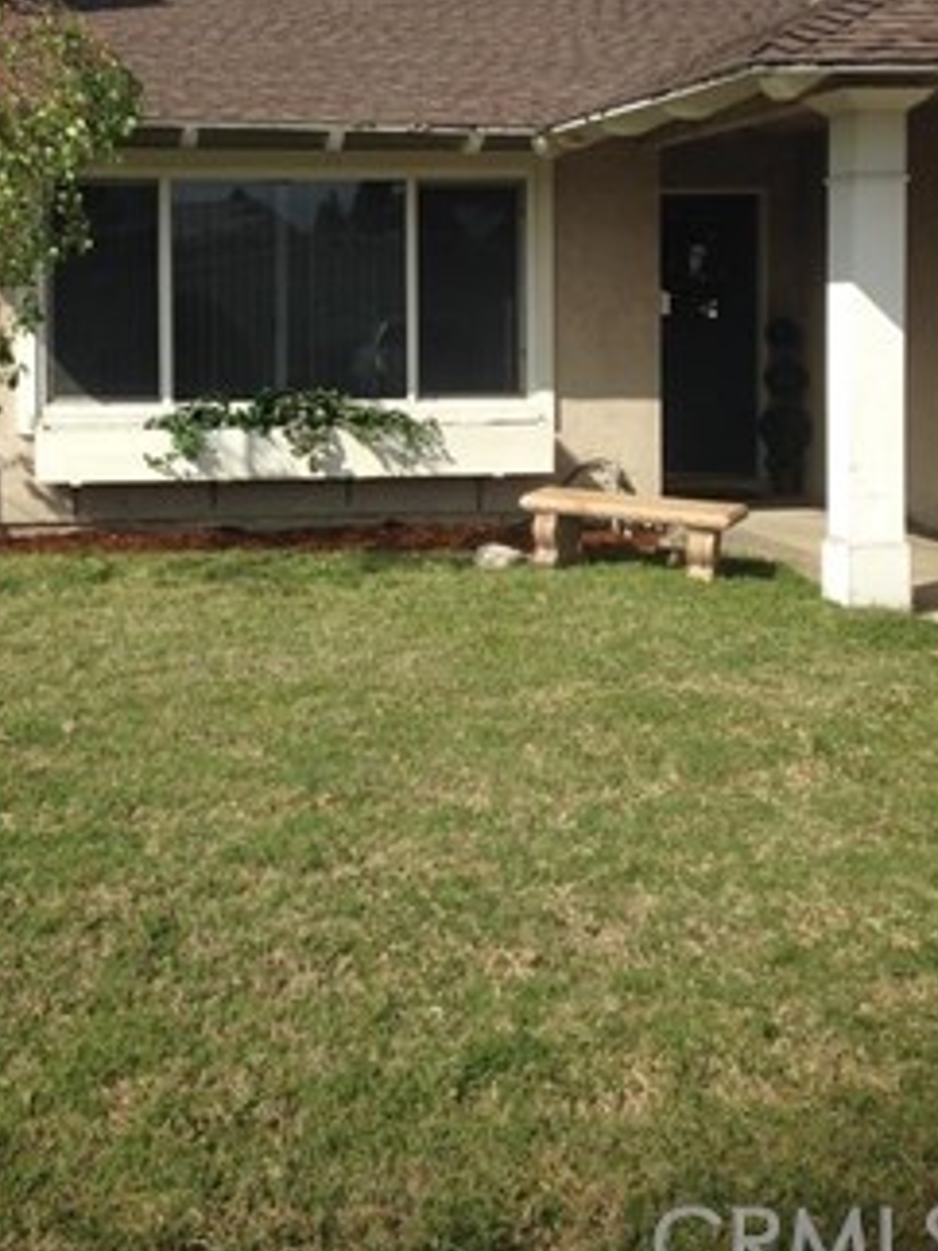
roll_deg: -0.9
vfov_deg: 38.2
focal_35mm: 49
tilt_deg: -1.2
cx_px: 267
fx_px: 1772
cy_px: 349
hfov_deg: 29.3
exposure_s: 1/1938
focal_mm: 4.12
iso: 50
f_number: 2.4
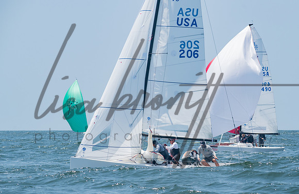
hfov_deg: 10.7
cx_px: 172
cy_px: 112
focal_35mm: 193
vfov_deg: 7.0
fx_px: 1593
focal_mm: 110
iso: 400
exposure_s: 1/1250
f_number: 8
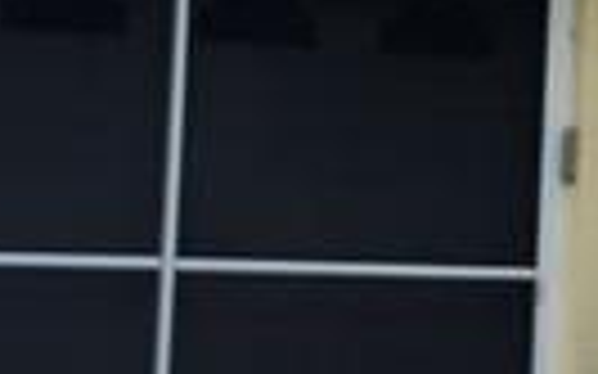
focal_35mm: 188
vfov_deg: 7.0
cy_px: 54
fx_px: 3063
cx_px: 504
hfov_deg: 11.1
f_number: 1.8
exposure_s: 1/626
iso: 12
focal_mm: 6.4
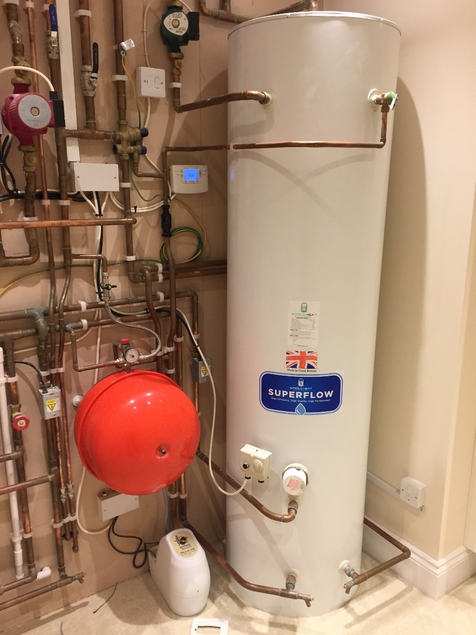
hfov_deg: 48.2
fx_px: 532
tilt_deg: -14.1
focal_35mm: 29
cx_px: 238
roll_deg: -0.2
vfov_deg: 61.7
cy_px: 318
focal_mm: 4.15
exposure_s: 1/33
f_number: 2.2
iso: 160
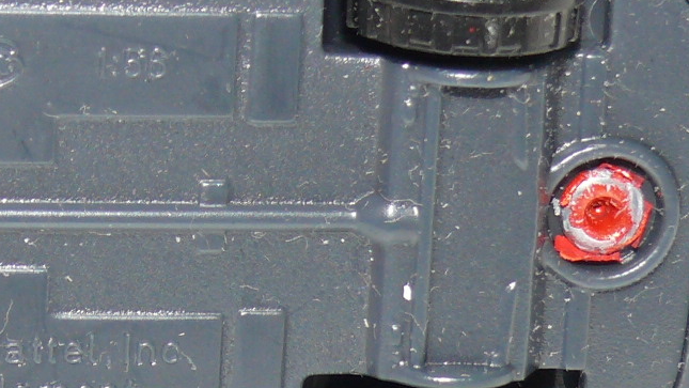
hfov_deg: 9.8
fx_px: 4002
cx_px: 67
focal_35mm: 219
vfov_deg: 5.5
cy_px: 201
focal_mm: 11.9
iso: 100
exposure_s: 1/30
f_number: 4
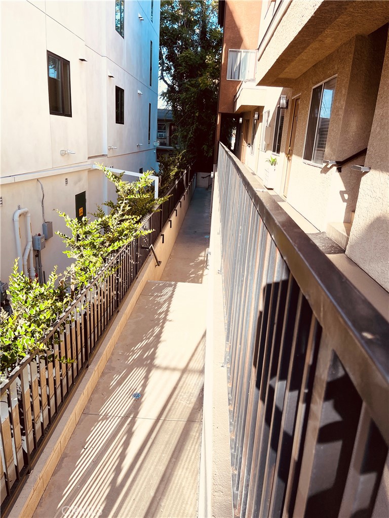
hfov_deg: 54.9
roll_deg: -2.7
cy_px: 259
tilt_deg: -15.5
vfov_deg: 69.4
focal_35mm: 25
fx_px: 375
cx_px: 194
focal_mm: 5.1
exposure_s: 1/1109
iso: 32
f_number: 1.6
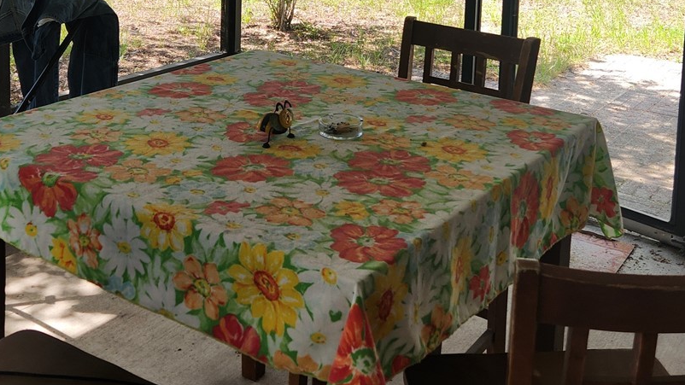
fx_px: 908
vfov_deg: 22.5
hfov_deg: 41.3
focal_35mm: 50
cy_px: -44
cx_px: 339
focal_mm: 5.4
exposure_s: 1/180
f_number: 1.8
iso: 20
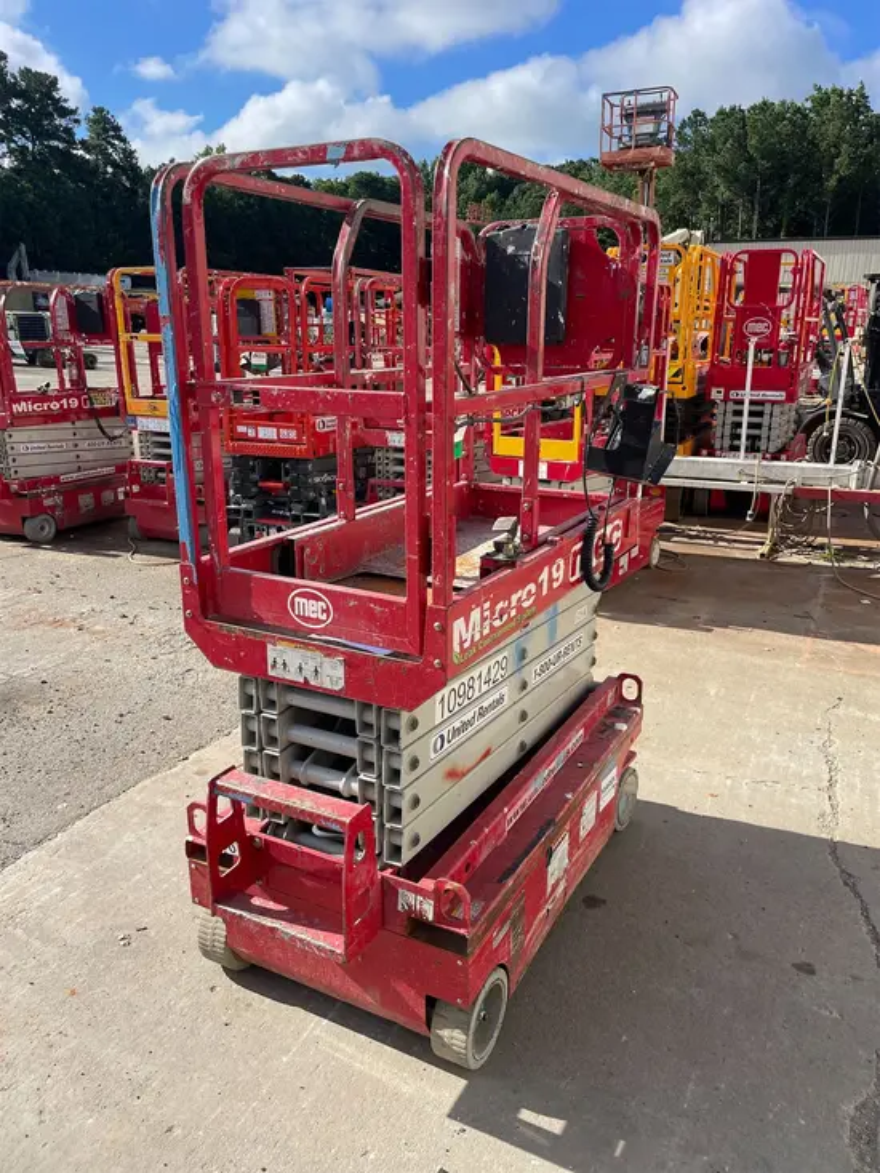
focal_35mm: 26
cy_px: 586
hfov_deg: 53.1
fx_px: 881
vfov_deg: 67.3
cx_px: 440
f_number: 1.6
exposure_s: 1/2212
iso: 32
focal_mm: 4.2
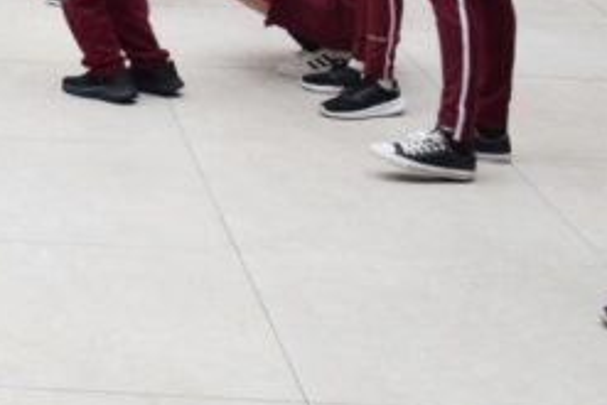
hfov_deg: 14.7
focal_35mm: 127
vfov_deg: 10.1
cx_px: -378
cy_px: -351
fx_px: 2143
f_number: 5.6
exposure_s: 1/80
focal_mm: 22
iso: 200
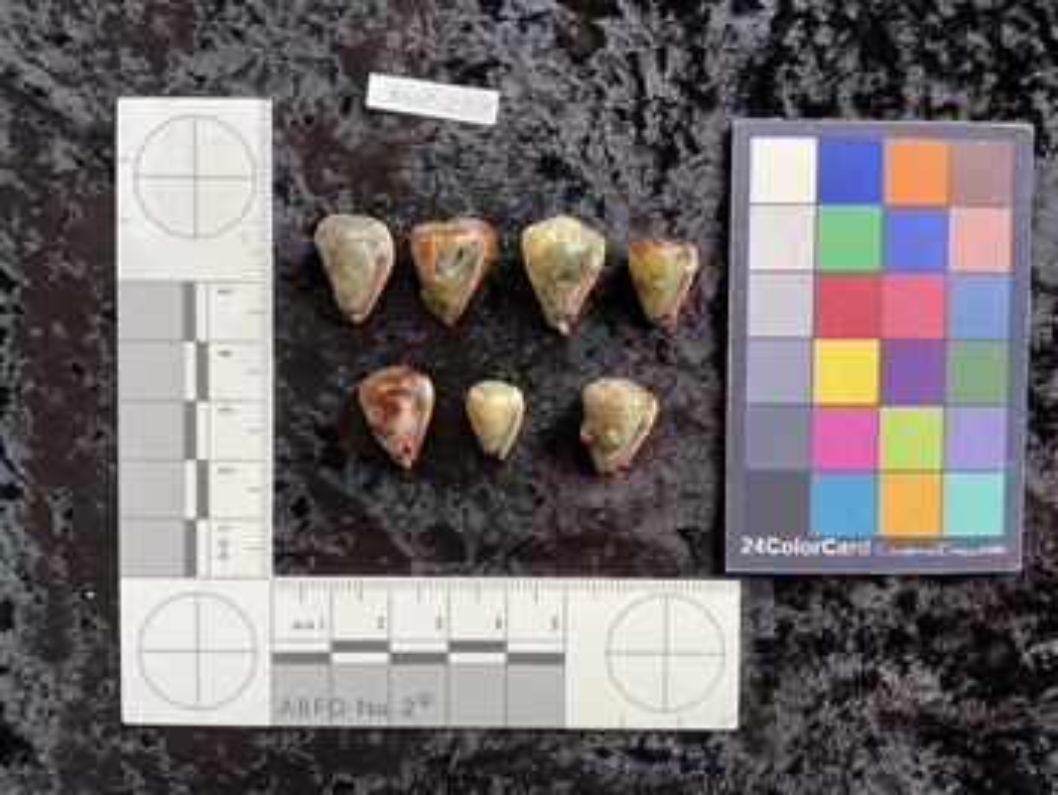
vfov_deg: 48.3
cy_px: 398
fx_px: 887
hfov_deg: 61.6
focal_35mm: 29
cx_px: 529
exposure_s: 1/120
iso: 50
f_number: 1.8
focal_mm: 3
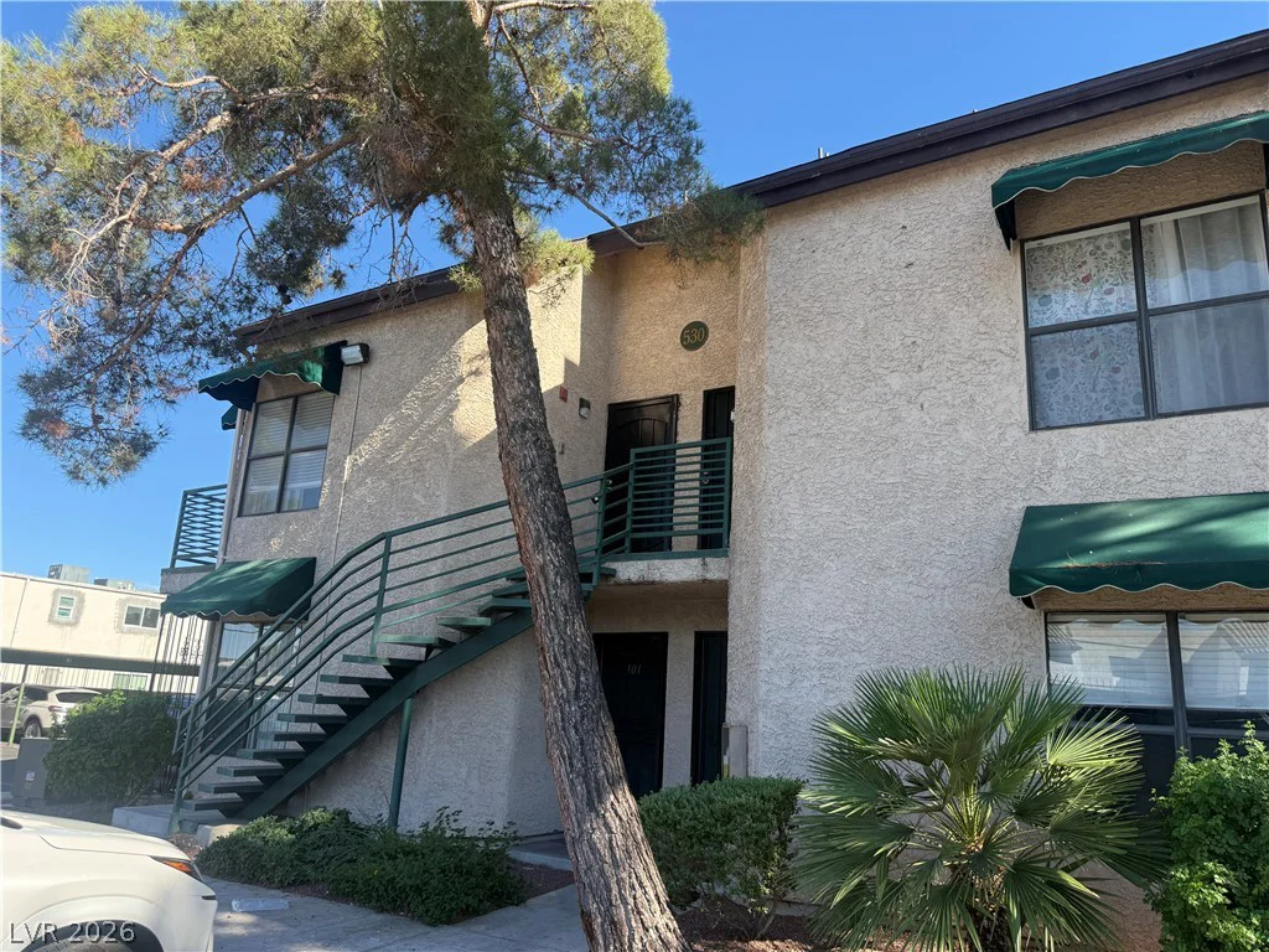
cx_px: 634
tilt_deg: +16.0
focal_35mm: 24
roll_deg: -2.2
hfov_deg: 71.6
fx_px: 880
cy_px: 476
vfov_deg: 56.8
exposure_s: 1/1553
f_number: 1.78
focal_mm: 6.76
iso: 100
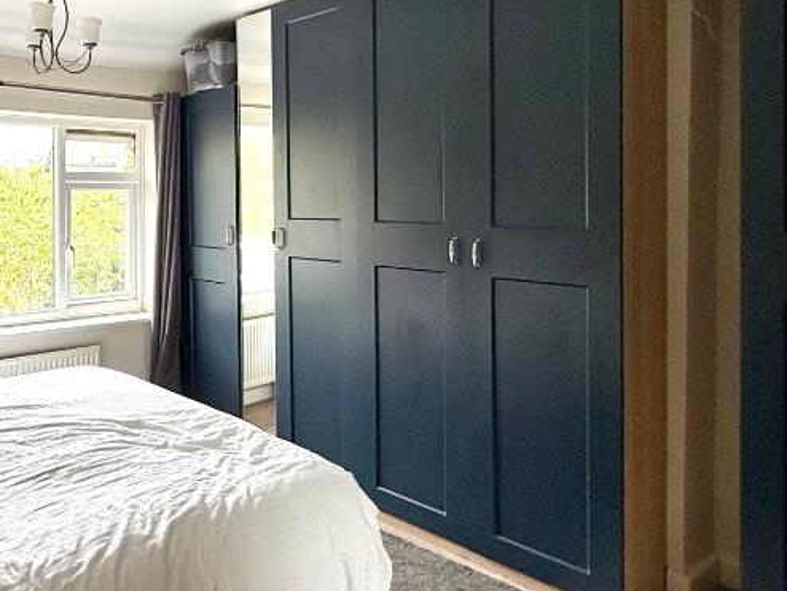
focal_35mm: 29
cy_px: 205
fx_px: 660
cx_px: 127
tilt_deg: -0.5
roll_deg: -1.4
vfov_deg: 47.6
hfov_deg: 55.9
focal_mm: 2.22
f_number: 2.2
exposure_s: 1/99
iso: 64
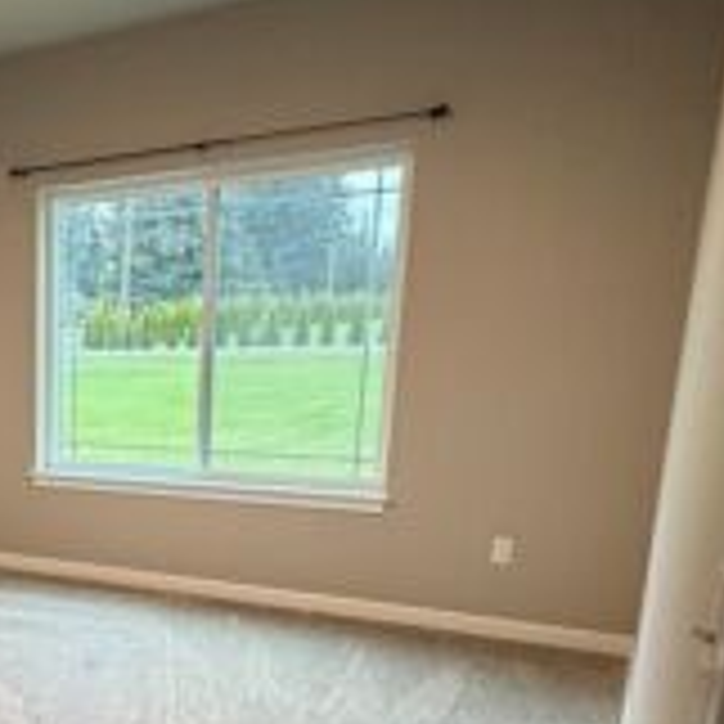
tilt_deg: -15.5
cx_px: -85
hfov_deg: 34.8
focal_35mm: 41
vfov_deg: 39.3
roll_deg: +1.1
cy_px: 582
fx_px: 970
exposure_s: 1/60
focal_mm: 2.22
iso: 320
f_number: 2.2
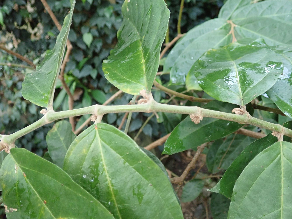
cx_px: 146
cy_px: 110
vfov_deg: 46.8
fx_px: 253
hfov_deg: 60.0
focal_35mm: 30
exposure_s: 1/80
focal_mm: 5.5
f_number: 2.3
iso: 800
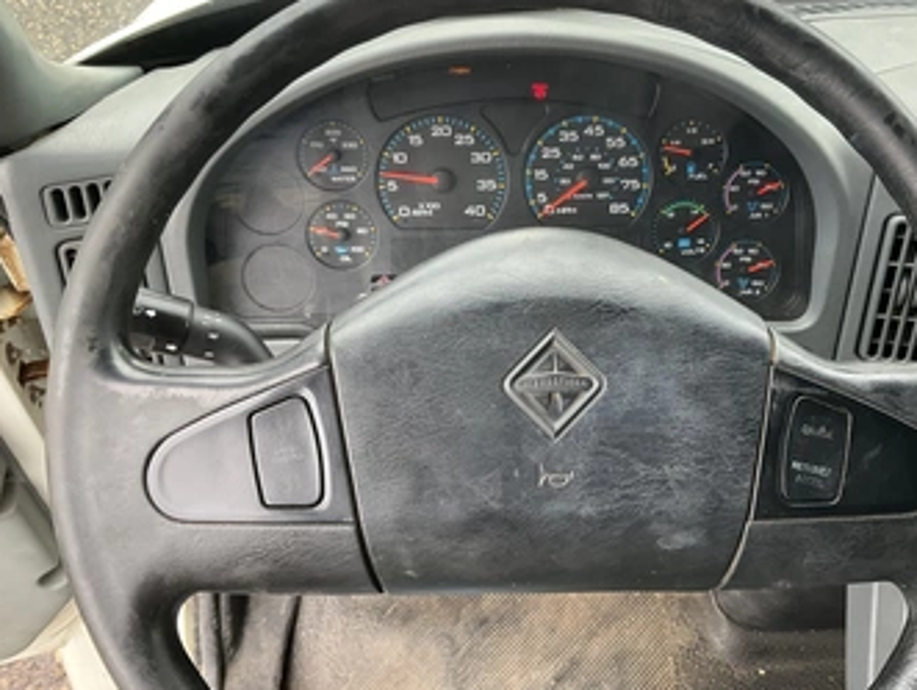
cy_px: 299
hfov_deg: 52.4
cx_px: 526
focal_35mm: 35
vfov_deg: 40.7
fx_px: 928
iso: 64
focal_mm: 3
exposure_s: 1/122
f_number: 1.8
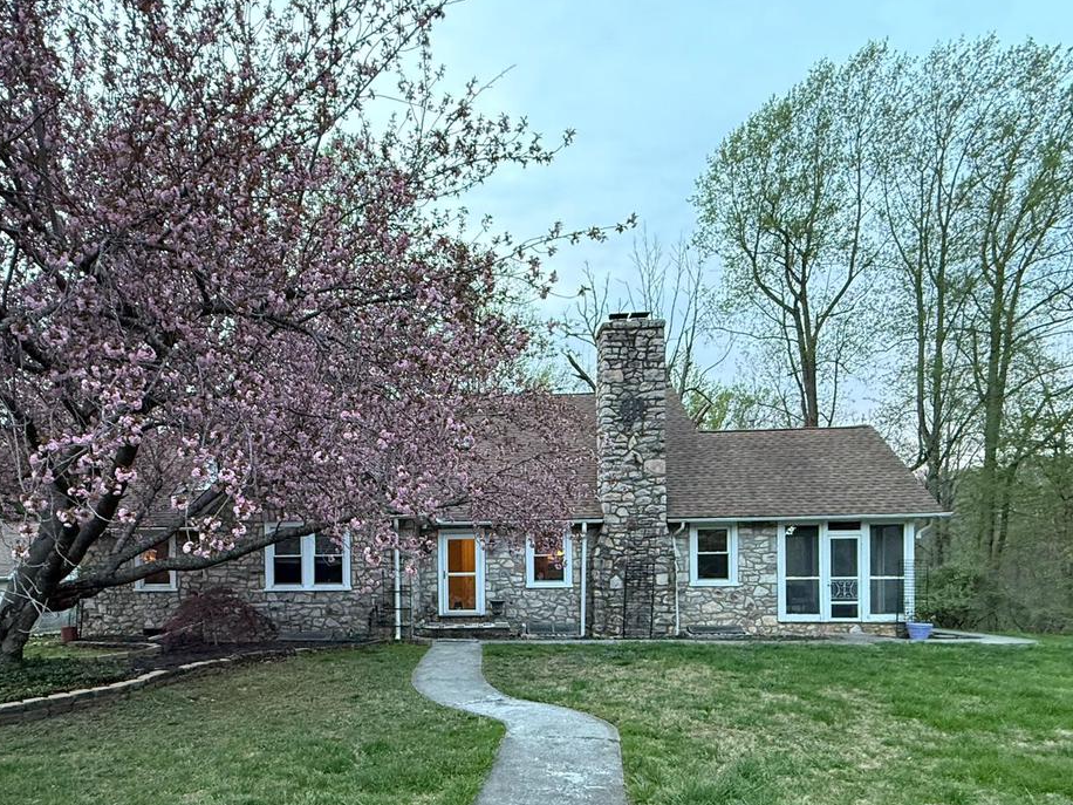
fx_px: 682
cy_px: 584
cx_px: 417
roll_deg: +0.4
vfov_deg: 58.5
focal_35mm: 22
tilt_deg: -0.2
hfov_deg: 75.3
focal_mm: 2.22
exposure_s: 1/60
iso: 400
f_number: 2.2
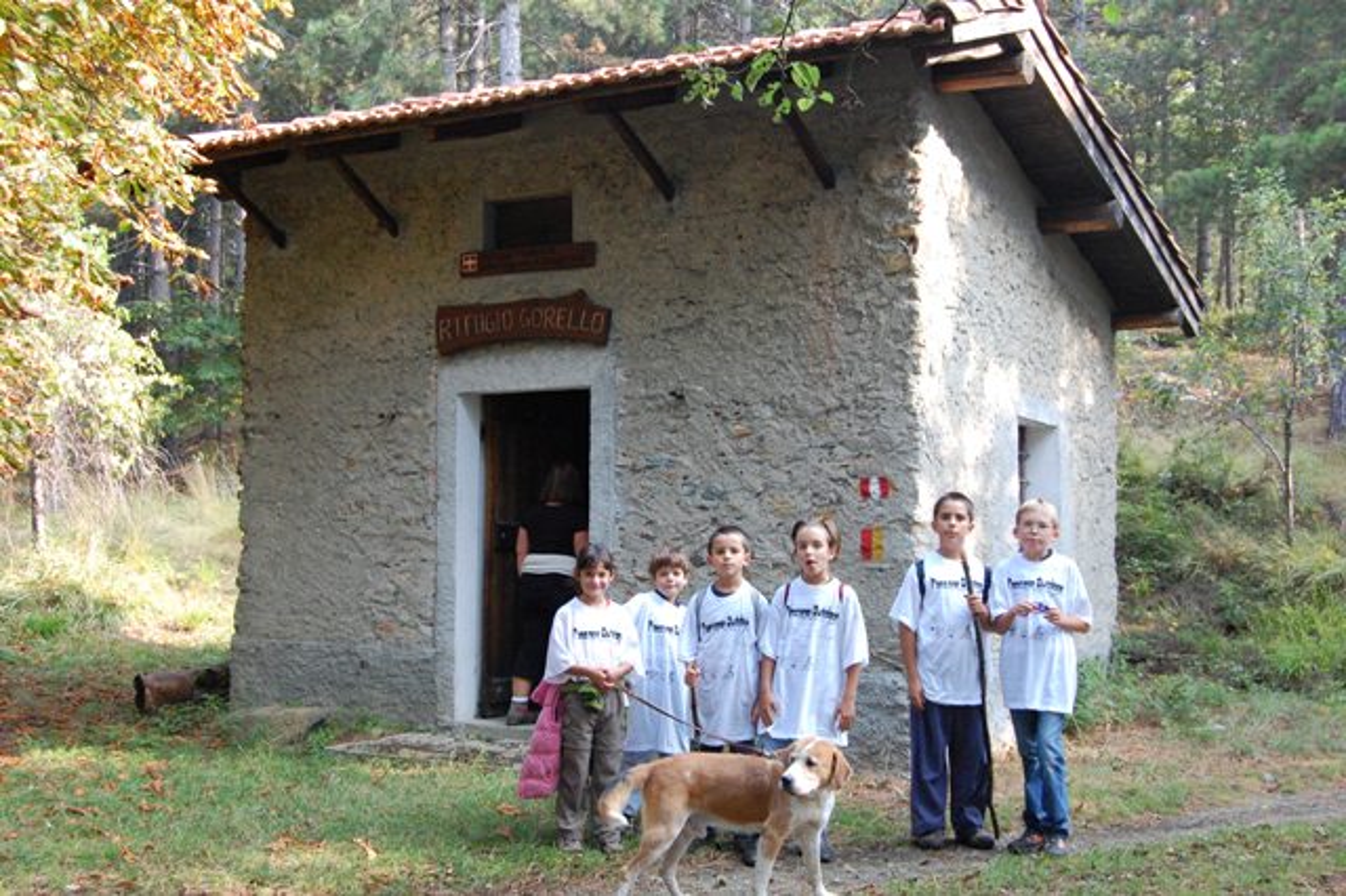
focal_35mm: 39
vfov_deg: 34.2
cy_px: 448
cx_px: 673
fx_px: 1457
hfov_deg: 49.6
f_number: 8
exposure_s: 1/250
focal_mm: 26
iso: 1600
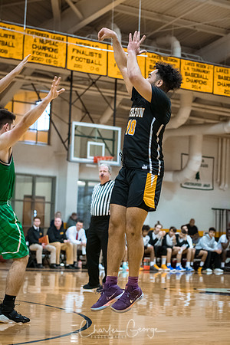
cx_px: 115
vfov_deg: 17.1
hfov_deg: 11.4
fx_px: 1150
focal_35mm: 120
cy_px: 172
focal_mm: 80
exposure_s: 1/400
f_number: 2.8
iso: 3200
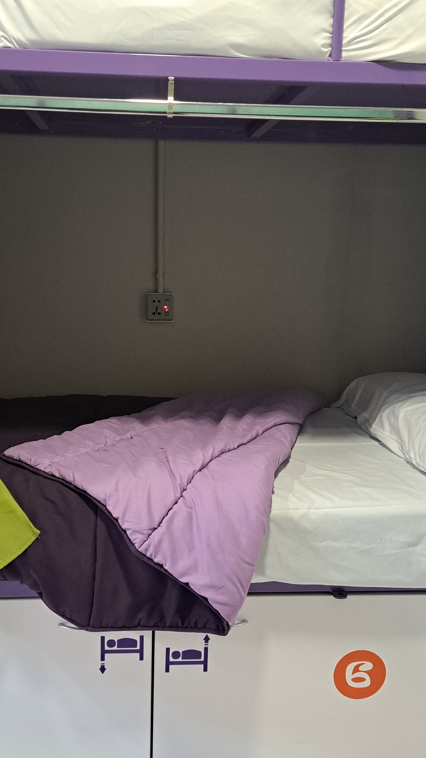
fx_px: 703
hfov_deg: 33.7
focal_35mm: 35
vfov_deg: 56.6
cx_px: 184
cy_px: 379
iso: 400
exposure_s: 1/33
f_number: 1.8
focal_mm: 5.23
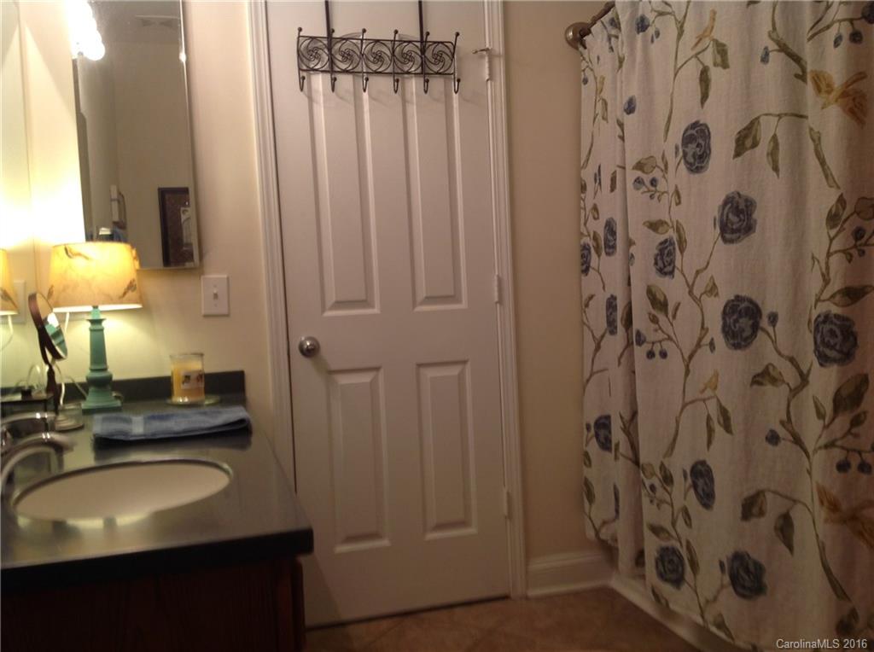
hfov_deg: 52.7
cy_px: 326
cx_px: 437
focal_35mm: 35
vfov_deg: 40.6
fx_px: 882
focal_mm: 4.28
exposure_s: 1/15
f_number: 2.4
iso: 50
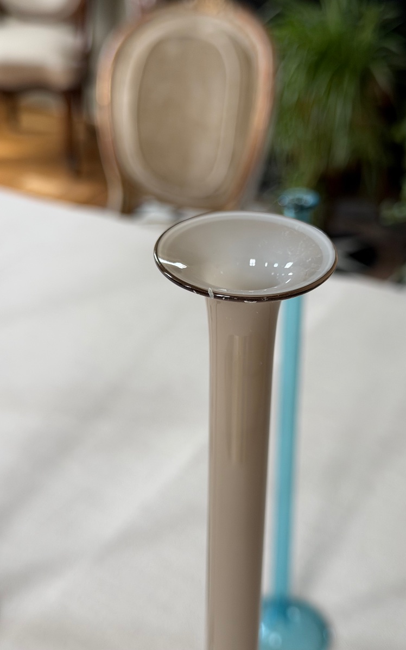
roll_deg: -1.1
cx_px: 236
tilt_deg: -32.0
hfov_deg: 25.3
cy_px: 325
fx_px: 903
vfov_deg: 39.6
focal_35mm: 51
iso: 50
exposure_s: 1/121
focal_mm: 6.76
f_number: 1.78
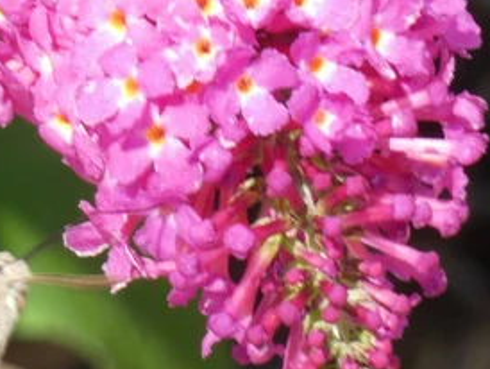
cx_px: -54
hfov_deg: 3.2
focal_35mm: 621
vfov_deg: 2.4
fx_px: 8798
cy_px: 330
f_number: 7.1
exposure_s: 1/80
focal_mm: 47.6
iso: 160
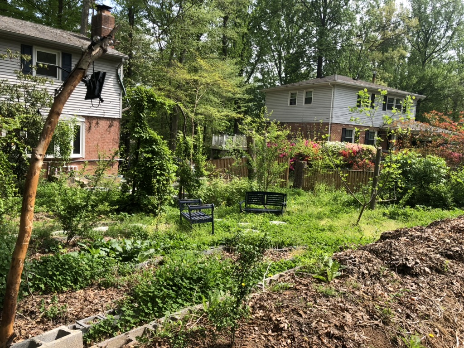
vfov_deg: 49.7
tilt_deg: -7.9
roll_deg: -3.1
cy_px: 174
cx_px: 232
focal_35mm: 28
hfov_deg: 63.4
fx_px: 375
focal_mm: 4
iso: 20
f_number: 1.8
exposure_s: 1/774
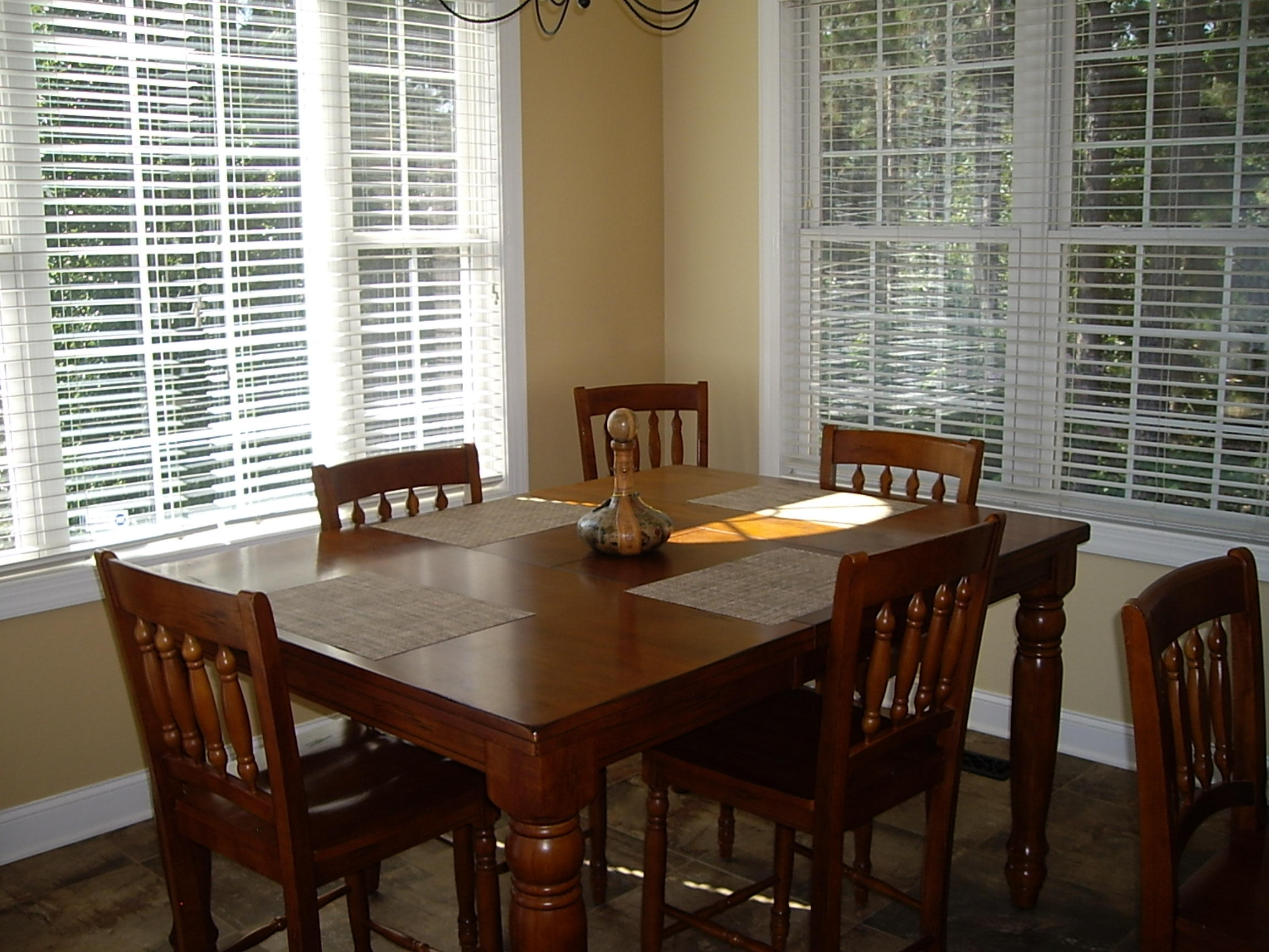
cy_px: 476
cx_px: 634
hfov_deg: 49.0
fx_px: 1393
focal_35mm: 38
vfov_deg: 37.7
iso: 50
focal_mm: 6.2
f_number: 2.7
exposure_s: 1/125
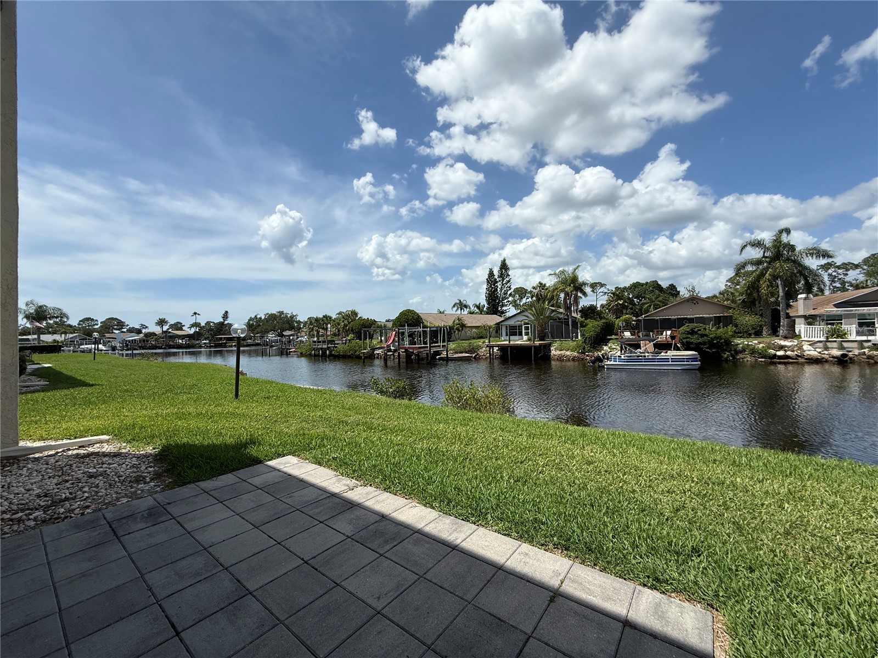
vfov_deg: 85.7
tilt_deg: +0.6
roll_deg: +1.3
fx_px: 355
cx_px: 439
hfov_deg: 102.1
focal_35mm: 14
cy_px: 329
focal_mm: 2.22
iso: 50
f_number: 2.2
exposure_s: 1/3460
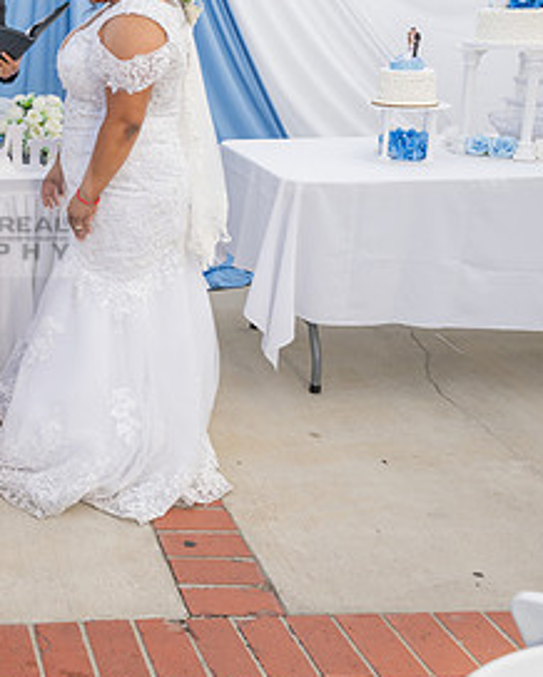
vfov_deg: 38.3
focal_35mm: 48
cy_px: 218
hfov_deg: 27.4
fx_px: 963
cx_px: -120
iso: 200
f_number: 6.3
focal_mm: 24
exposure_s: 1/125
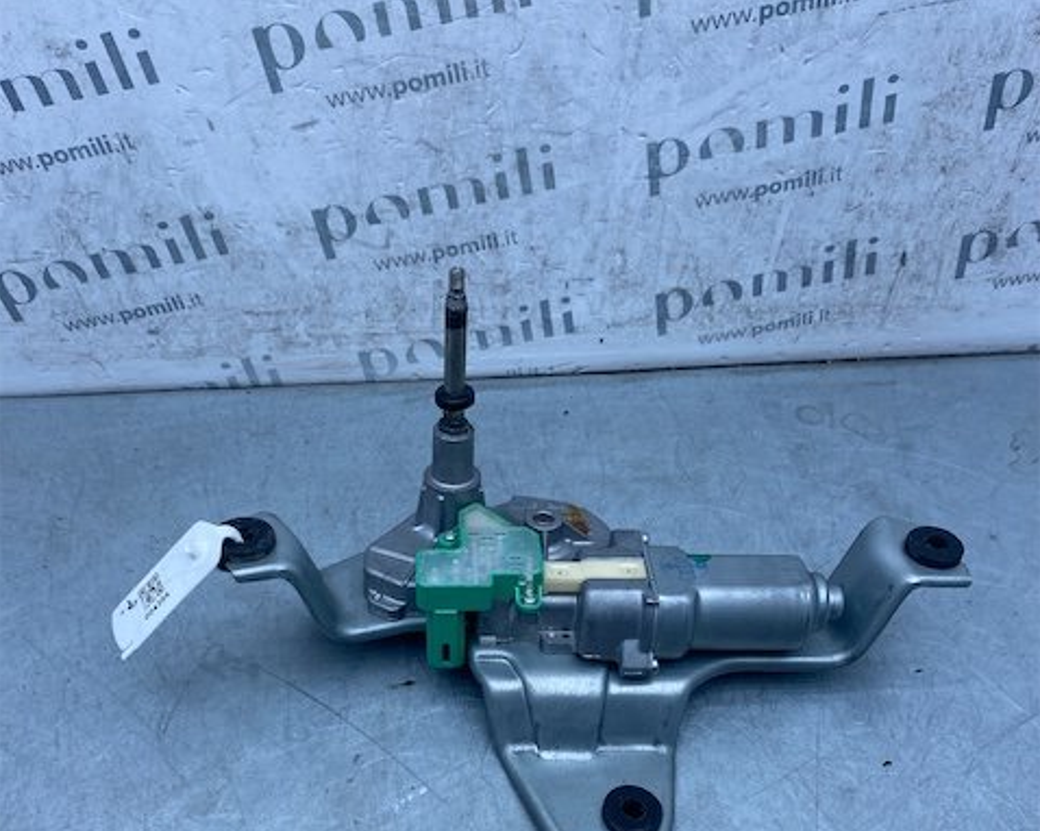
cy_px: 640
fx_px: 1046
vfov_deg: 41.8
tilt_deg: -51.1
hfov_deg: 52.9
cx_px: 520
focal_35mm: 34
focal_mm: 4.25
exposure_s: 1/858
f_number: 1.8
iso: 32
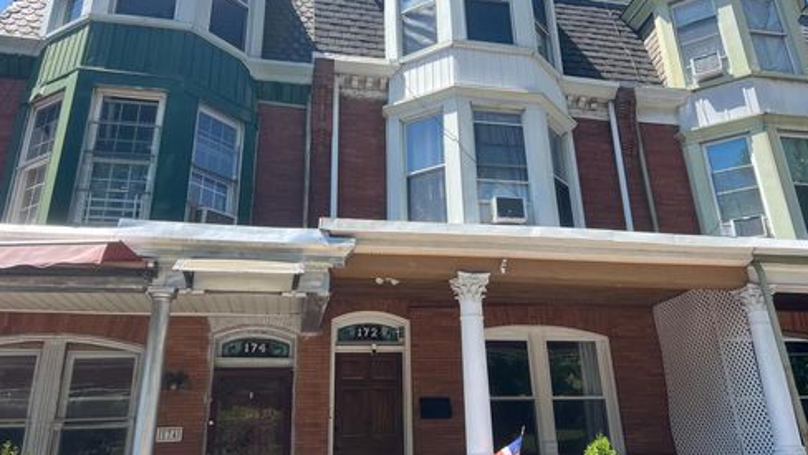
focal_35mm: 29
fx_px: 622
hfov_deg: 66.0
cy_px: 213
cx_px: 412
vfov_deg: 40.2
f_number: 1.5
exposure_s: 1/1972
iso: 50
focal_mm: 5.7
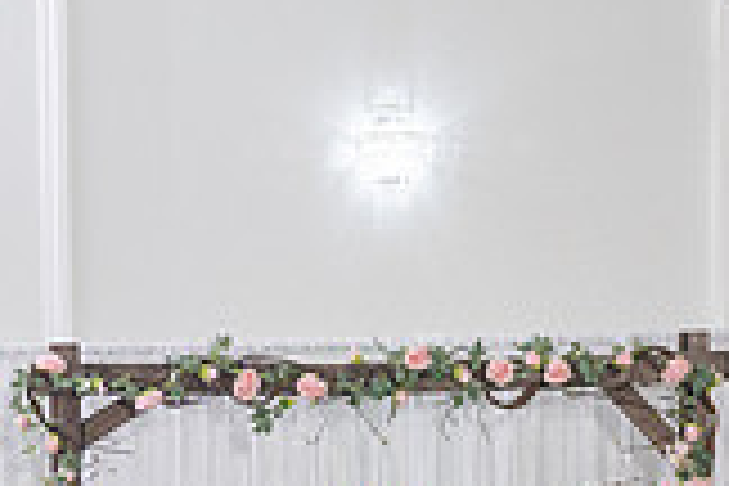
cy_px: 806
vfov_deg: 12.0
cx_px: 305
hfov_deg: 19.1
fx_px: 2167
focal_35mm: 107
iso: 400
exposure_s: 1/160
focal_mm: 24
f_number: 3.5
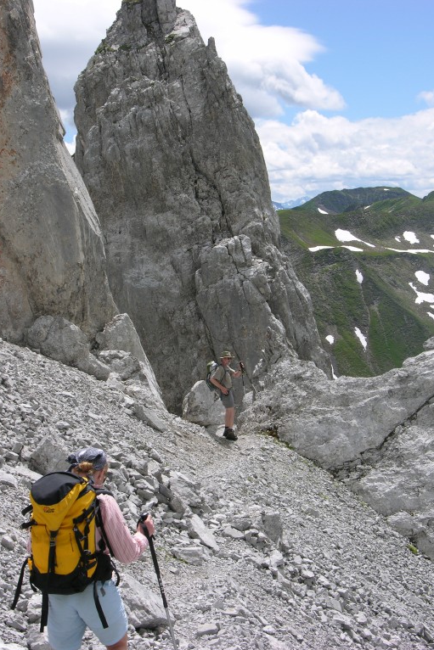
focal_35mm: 73
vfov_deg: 27.7
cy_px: 325
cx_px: 206
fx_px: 1319
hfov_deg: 18.7
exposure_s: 1/248
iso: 50
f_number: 6.6
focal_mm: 17.8
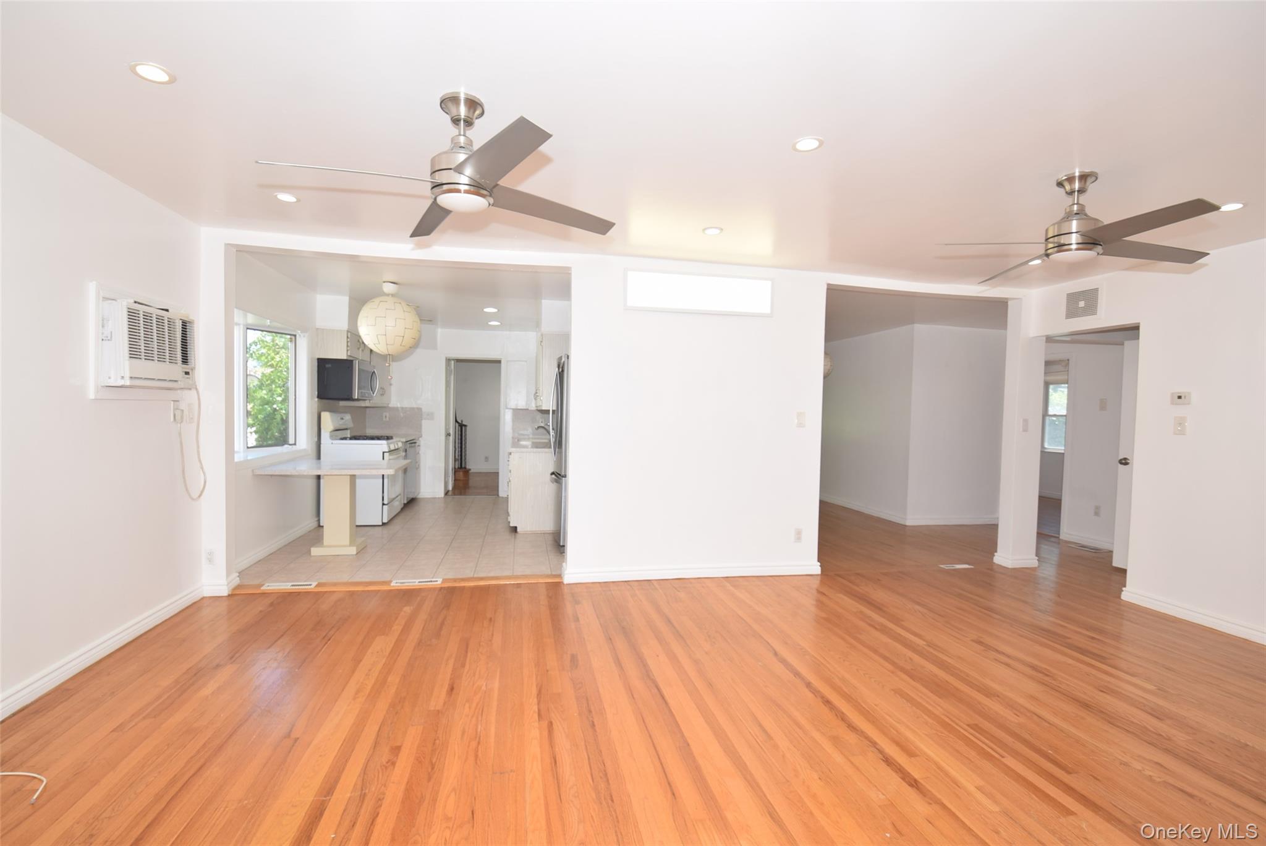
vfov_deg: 77.4
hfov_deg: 100.4
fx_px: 528
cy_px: 423
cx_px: 633
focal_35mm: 15
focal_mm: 10
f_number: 6.3
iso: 200
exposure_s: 1/60
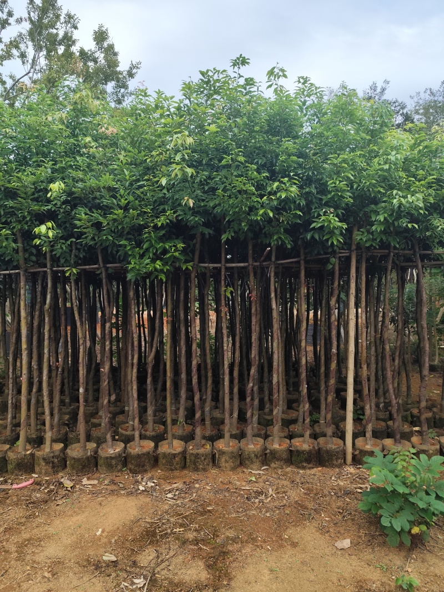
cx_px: 222
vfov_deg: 73.9
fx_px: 393
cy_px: 296
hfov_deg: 58.9
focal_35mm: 23
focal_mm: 6.19
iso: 50
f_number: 1.65
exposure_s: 1/182
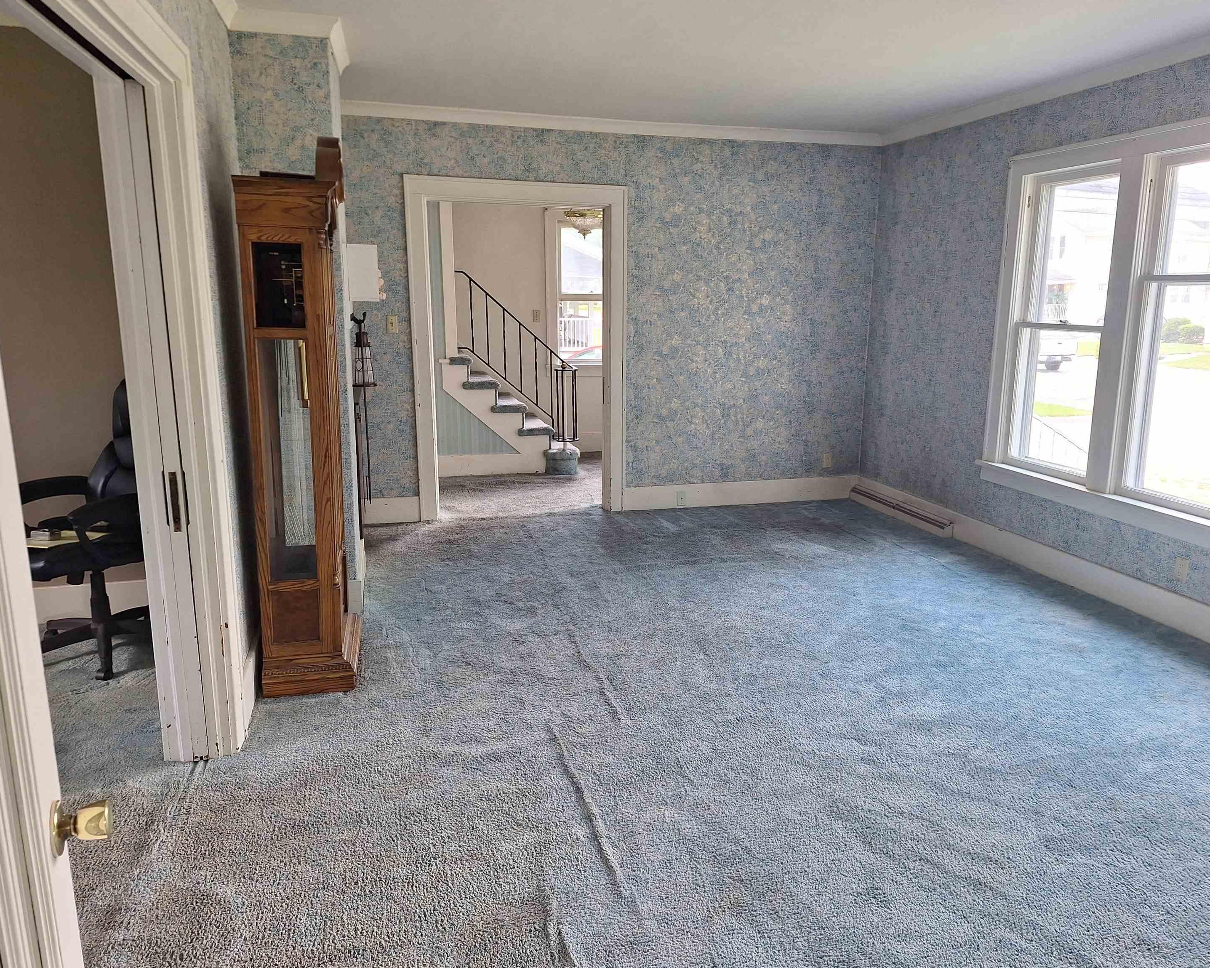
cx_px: 642
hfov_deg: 70.2
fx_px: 859
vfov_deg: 58.8
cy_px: 483
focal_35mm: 24
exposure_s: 1/60
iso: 50
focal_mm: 5.54
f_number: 1.8
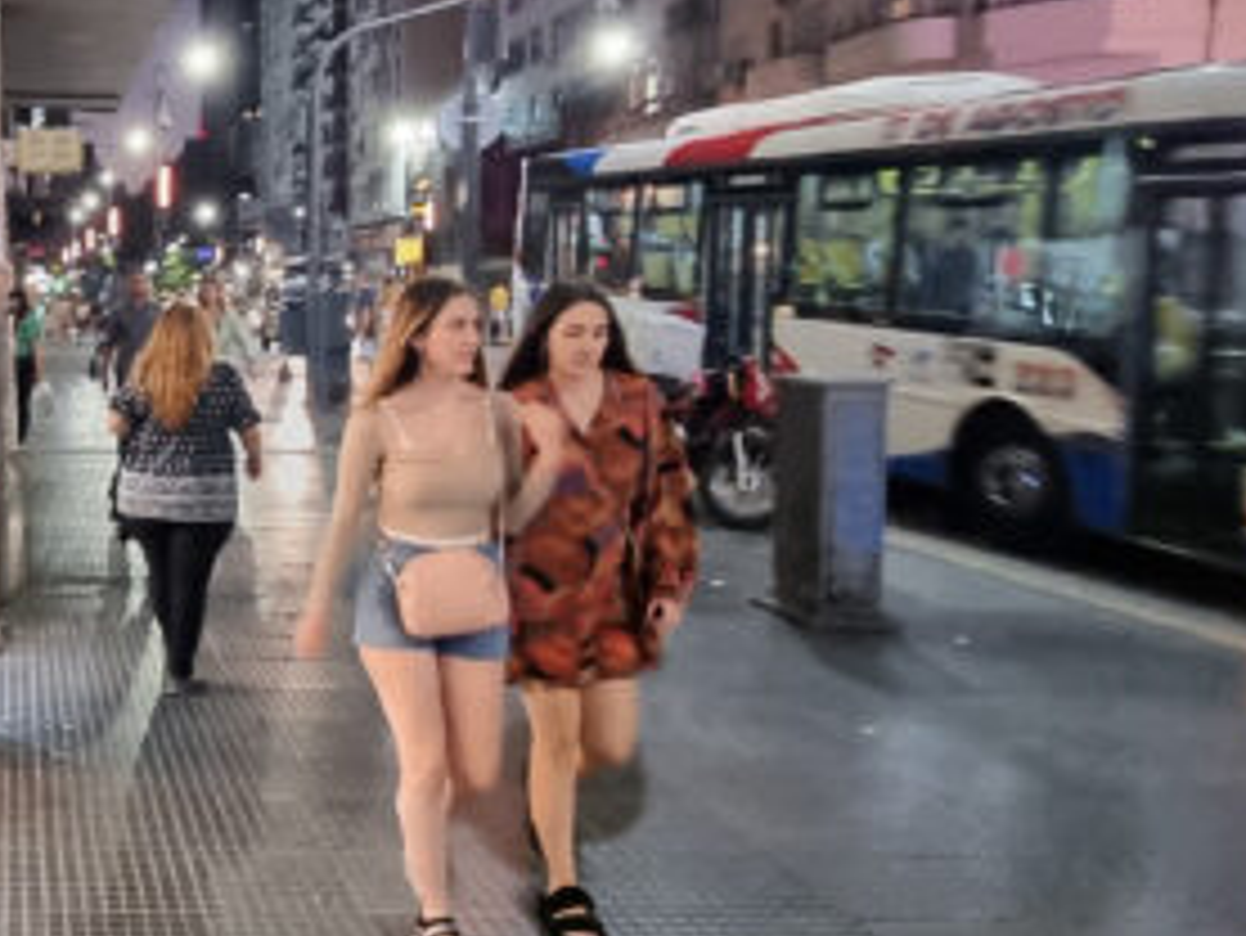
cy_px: 346
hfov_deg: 43.3
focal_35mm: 36
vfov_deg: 39.4
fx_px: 1296
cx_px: -27
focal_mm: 2.2
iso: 640
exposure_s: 1/25
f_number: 2.2
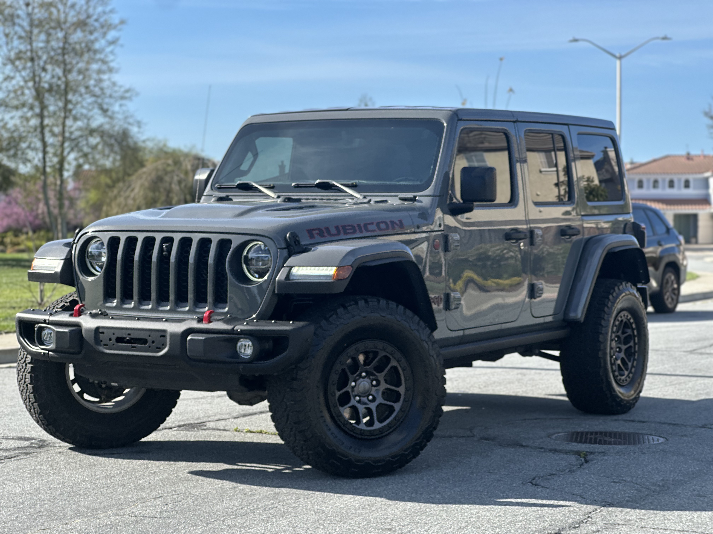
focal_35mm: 77
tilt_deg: +0.4
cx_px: 356
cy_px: 267
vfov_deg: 19.1
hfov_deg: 25.3
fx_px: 1586
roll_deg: -1.1
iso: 32
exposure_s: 1/412
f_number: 2.8
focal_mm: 9
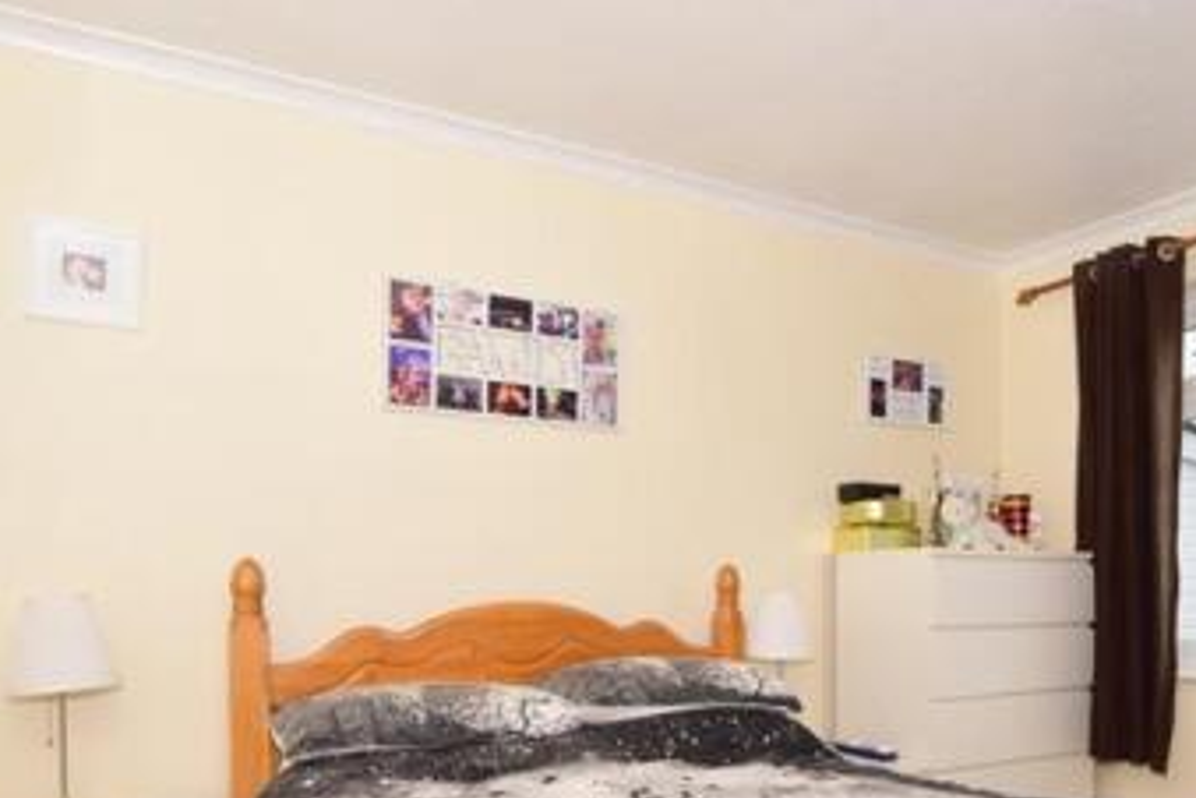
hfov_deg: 62.6
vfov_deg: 43.6
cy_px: 591
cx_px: 759
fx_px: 963
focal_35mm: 29
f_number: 7.1
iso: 400
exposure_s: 1/160
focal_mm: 10
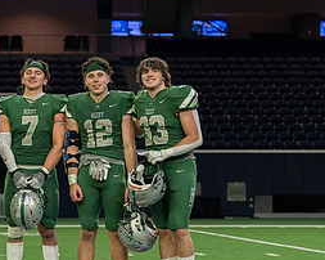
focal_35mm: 156
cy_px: 136
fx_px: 1499
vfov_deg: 9.9
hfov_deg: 12.2
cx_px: -41
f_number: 3.5
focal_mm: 70
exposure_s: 1/320
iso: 2500
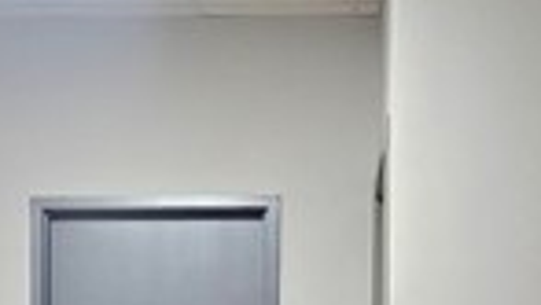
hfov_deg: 28.6
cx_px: 250
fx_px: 1063
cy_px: 481
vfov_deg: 15.0
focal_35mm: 74
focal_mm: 2.2
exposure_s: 1/60.2
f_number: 2.2
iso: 160
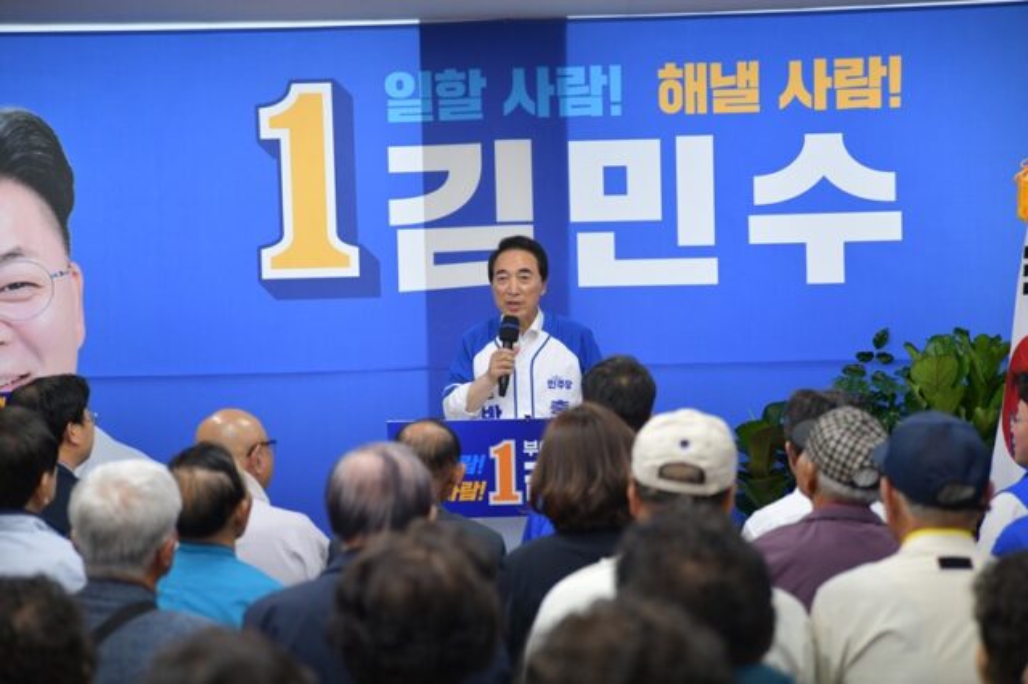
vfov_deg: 19.4
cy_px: 342
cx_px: 514
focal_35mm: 70
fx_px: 1998
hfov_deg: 28.9
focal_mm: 70
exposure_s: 1/320
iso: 1000
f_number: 2.8
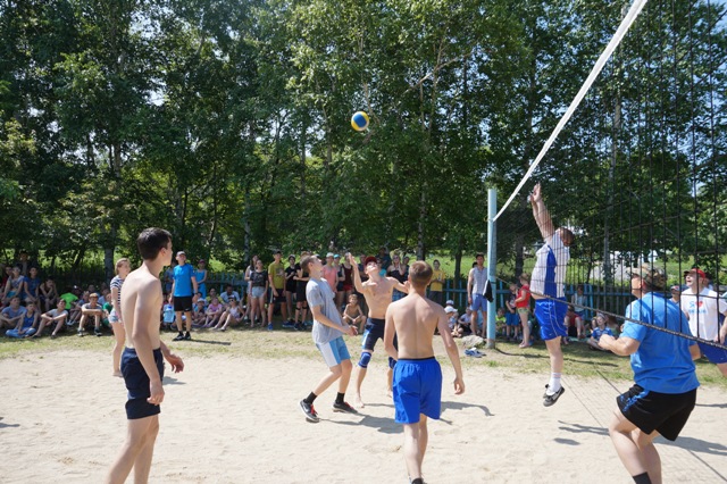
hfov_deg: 67.4
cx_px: 364
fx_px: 545
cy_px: 242
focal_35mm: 27
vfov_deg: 47.9
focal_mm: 18
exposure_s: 1/250
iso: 100
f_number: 7.1
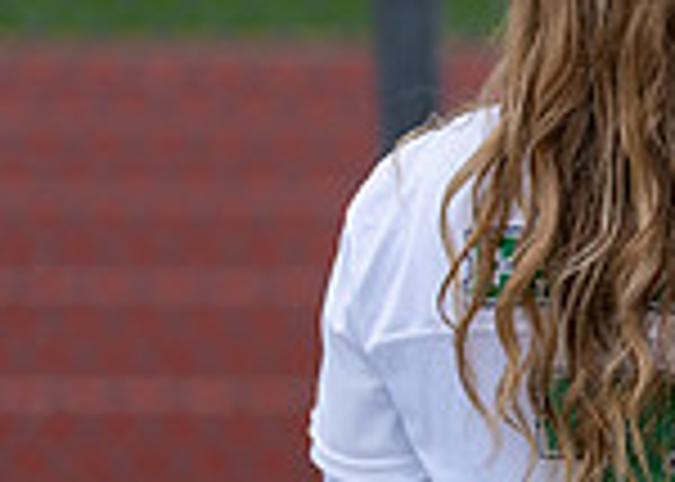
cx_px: 1190
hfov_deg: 8.4
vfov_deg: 6.2
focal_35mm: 232
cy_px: 314
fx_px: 4446
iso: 100
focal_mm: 50
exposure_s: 1/320
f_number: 1.2
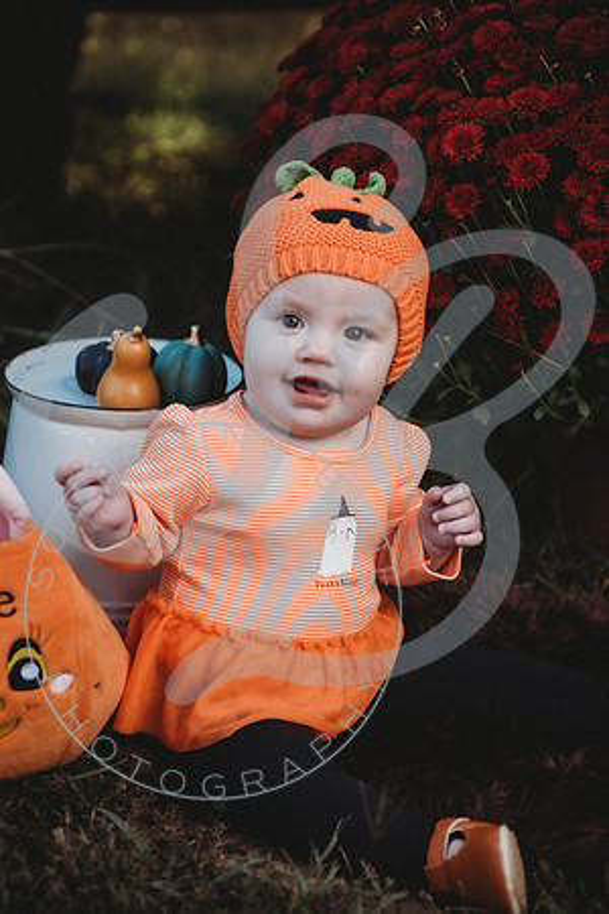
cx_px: 304
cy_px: 457
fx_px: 1776
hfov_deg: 19.5
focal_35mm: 70
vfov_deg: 28.8
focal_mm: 70
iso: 100
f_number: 2.8
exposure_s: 1/250
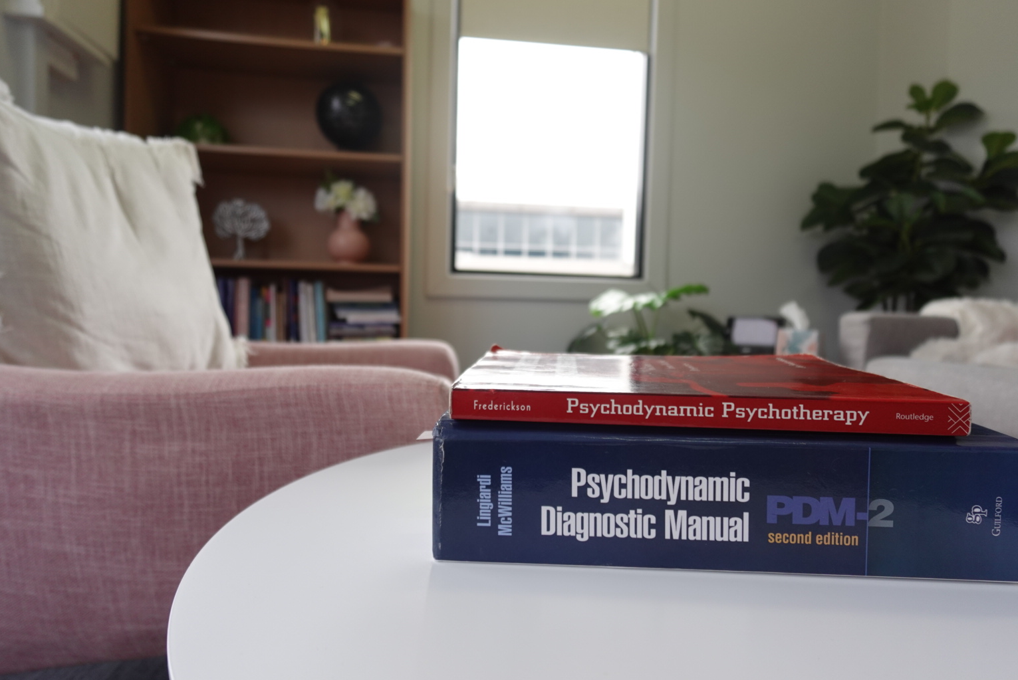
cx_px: 513
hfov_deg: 86.9
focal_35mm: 19
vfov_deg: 64.6
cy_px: 338
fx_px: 538
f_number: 1.8
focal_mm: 6.9
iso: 125
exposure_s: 1/200
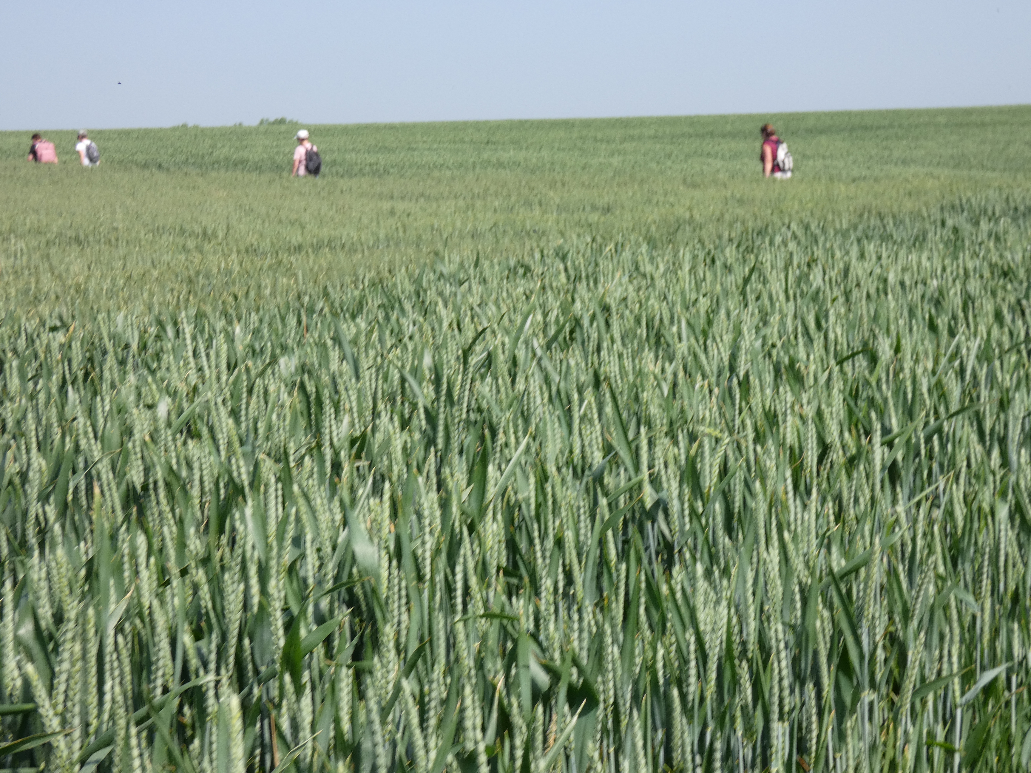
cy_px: 386
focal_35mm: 87
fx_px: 2591
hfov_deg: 22.5
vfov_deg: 17.0
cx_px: 516
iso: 80
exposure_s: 1/320
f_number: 4.6
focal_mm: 15.6
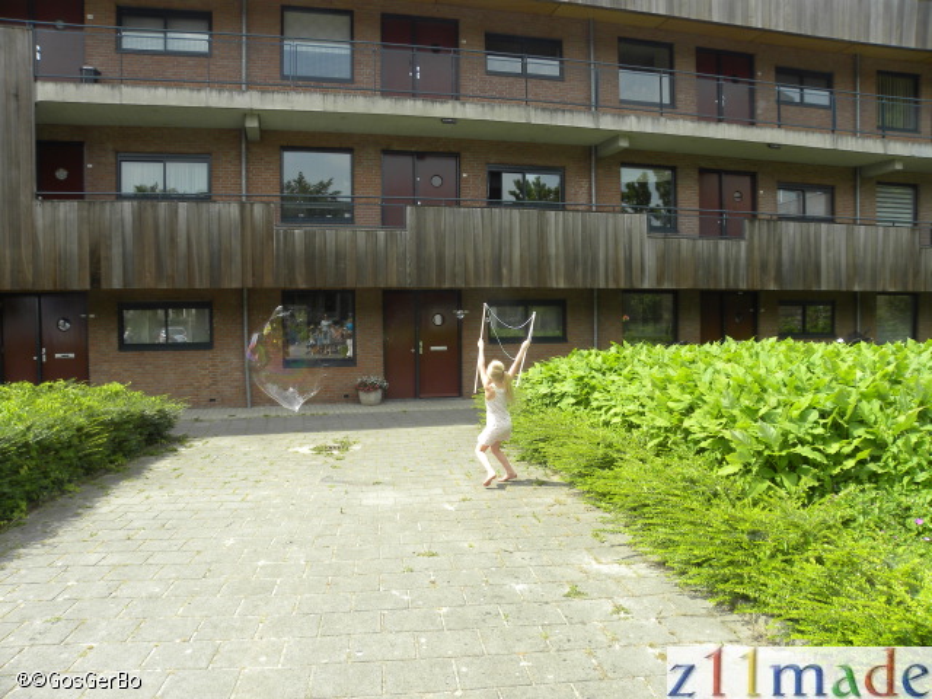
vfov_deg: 53.1
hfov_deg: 67.3
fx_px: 700
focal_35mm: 26
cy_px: 350
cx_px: 466
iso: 64
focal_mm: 4.6
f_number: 4.5
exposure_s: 1/205
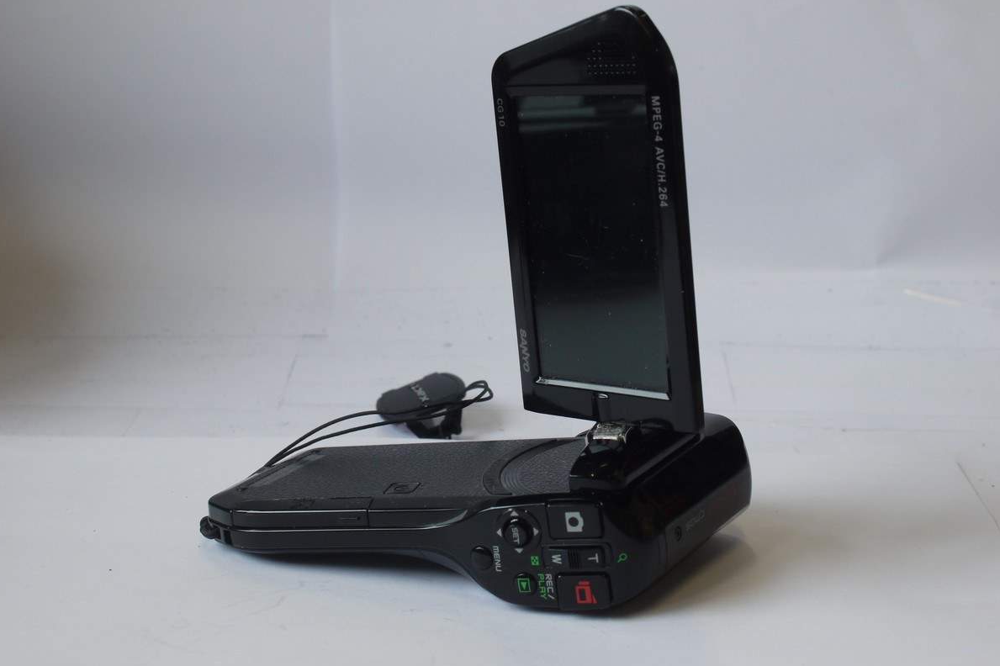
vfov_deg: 21.6
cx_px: 497
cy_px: 322
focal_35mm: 63
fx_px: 1749
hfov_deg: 31.9
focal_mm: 30
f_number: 7.1
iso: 400
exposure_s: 1/30
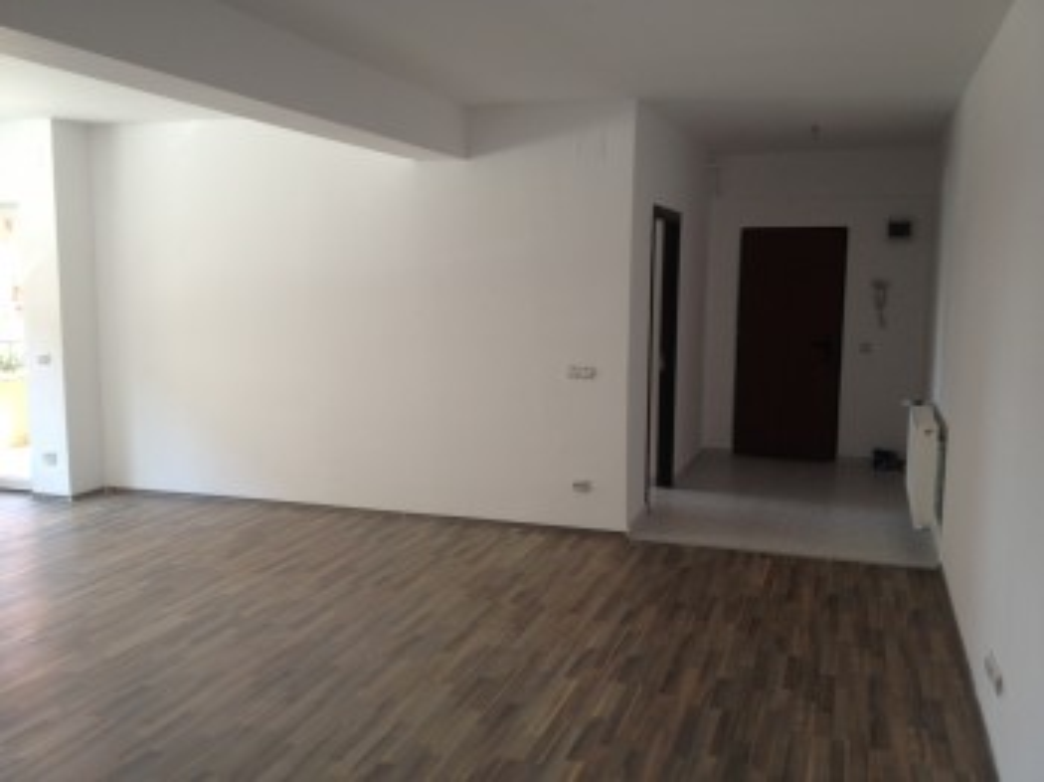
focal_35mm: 35
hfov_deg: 52.7
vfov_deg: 40.7
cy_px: 391
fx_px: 1055
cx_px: 522
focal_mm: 4.28
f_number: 2.4
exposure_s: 1/40
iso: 64
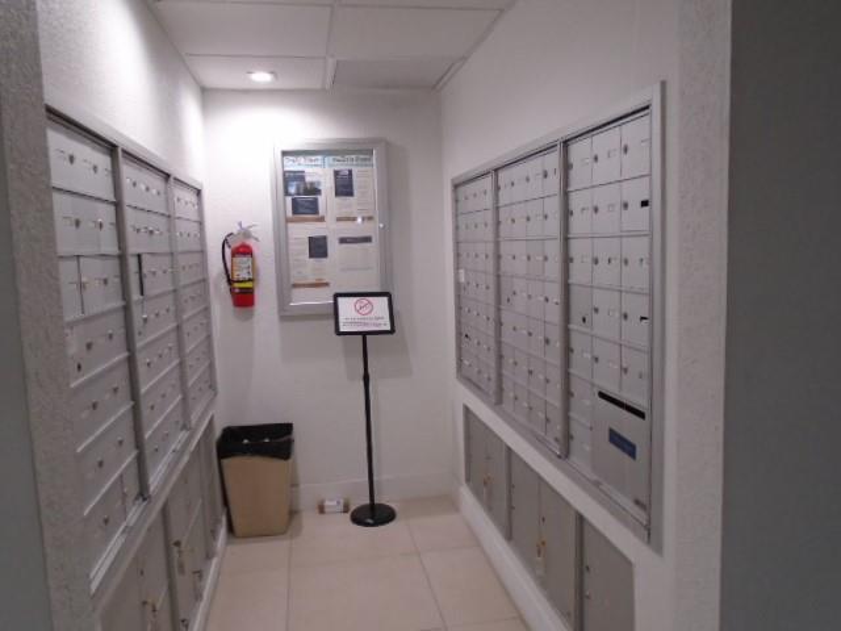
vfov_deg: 53.1
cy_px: 316
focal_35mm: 26
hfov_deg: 67.3
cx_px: 420
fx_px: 632
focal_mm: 4.6
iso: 200
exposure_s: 1/30
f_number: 3.2
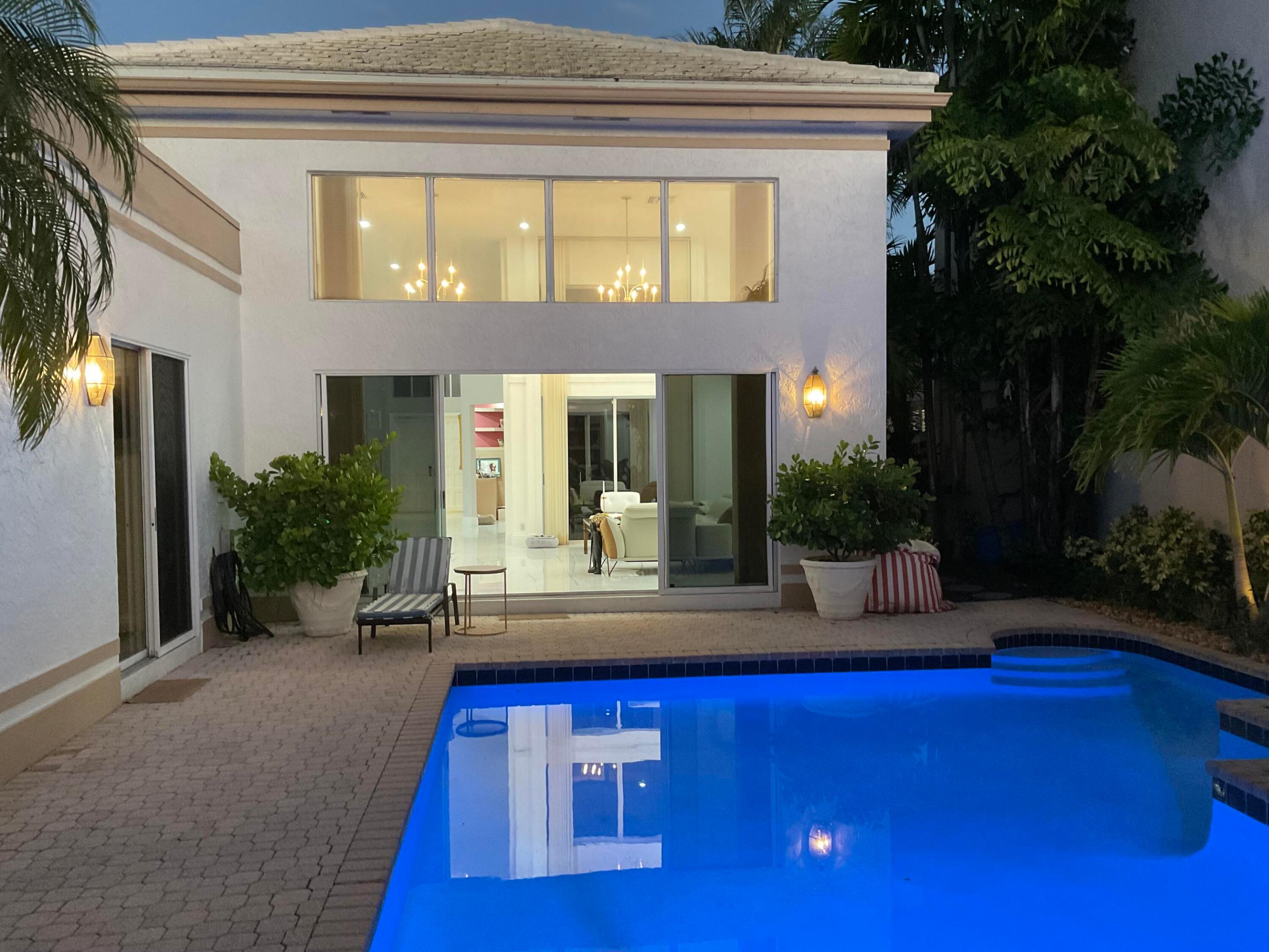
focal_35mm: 29
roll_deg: +0.8
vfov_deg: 48.2
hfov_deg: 61.7
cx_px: 634
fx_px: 1063
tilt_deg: -0.9
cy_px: 476
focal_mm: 3
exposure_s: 1/60
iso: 250
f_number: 1.8
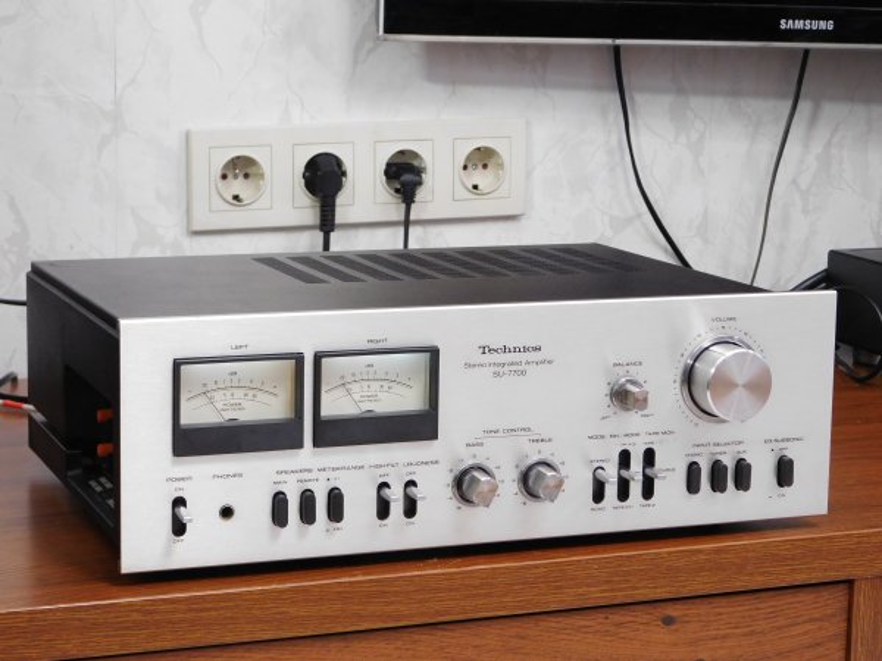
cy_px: 330
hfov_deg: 24.4
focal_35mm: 80
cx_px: 441
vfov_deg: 18.4
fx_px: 2038
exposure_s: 1/13
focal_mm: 14.2
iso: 400
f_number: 4.4
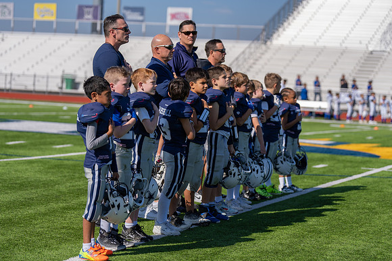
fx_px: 1111
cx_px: 196
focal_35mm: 102
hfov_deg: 20.0
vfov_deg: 13.4
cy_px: 130
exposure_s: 1/2000
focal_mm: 102
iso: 100
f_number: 2.8
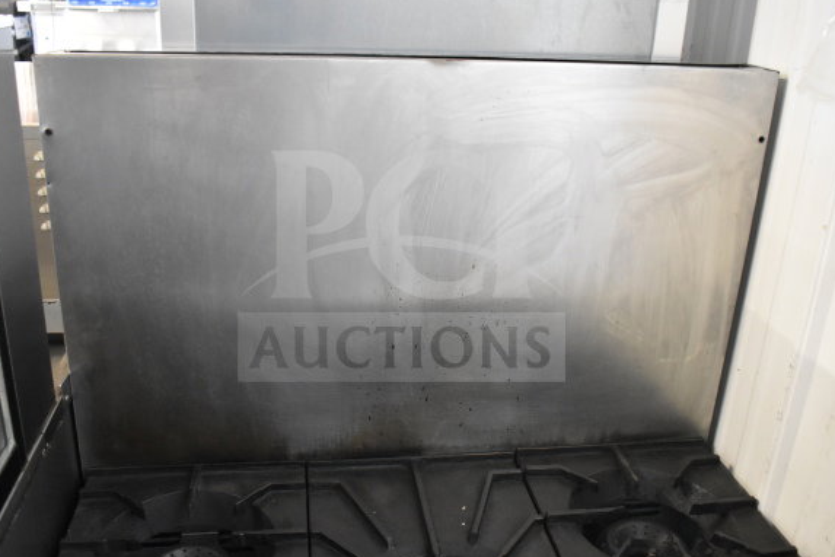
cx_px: 401
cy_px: 266
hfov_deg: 56.4
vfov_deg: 39.4
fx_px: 778
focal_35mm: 34
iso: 4000
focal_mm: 21
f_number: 3.8
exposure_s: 1/30
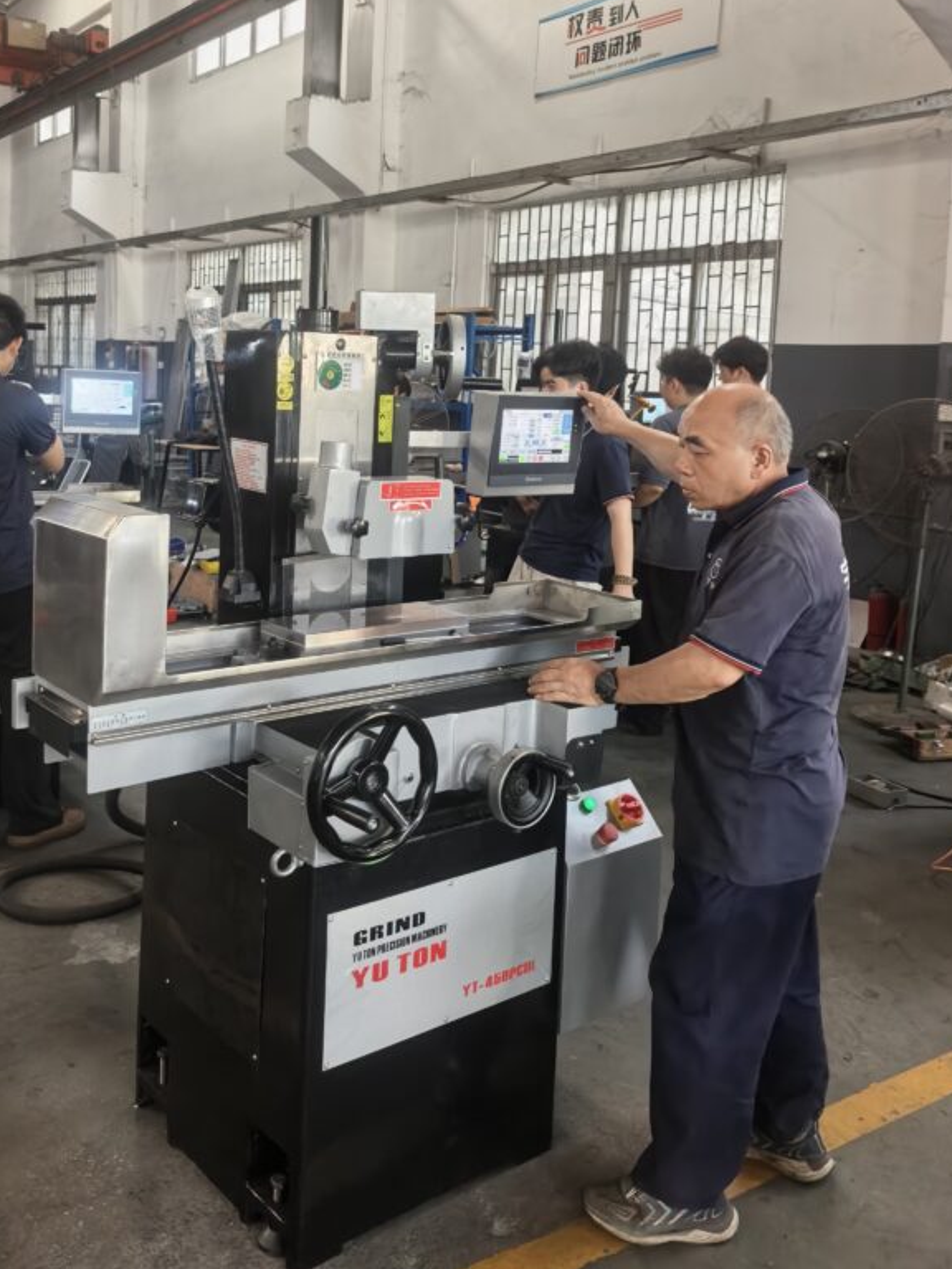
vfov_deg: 56.1
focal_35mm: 32
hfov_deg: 43.7
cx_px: 339
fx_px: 1173
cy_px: 476
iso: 640
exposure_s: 1/448
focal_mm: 6.98
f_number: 1.4
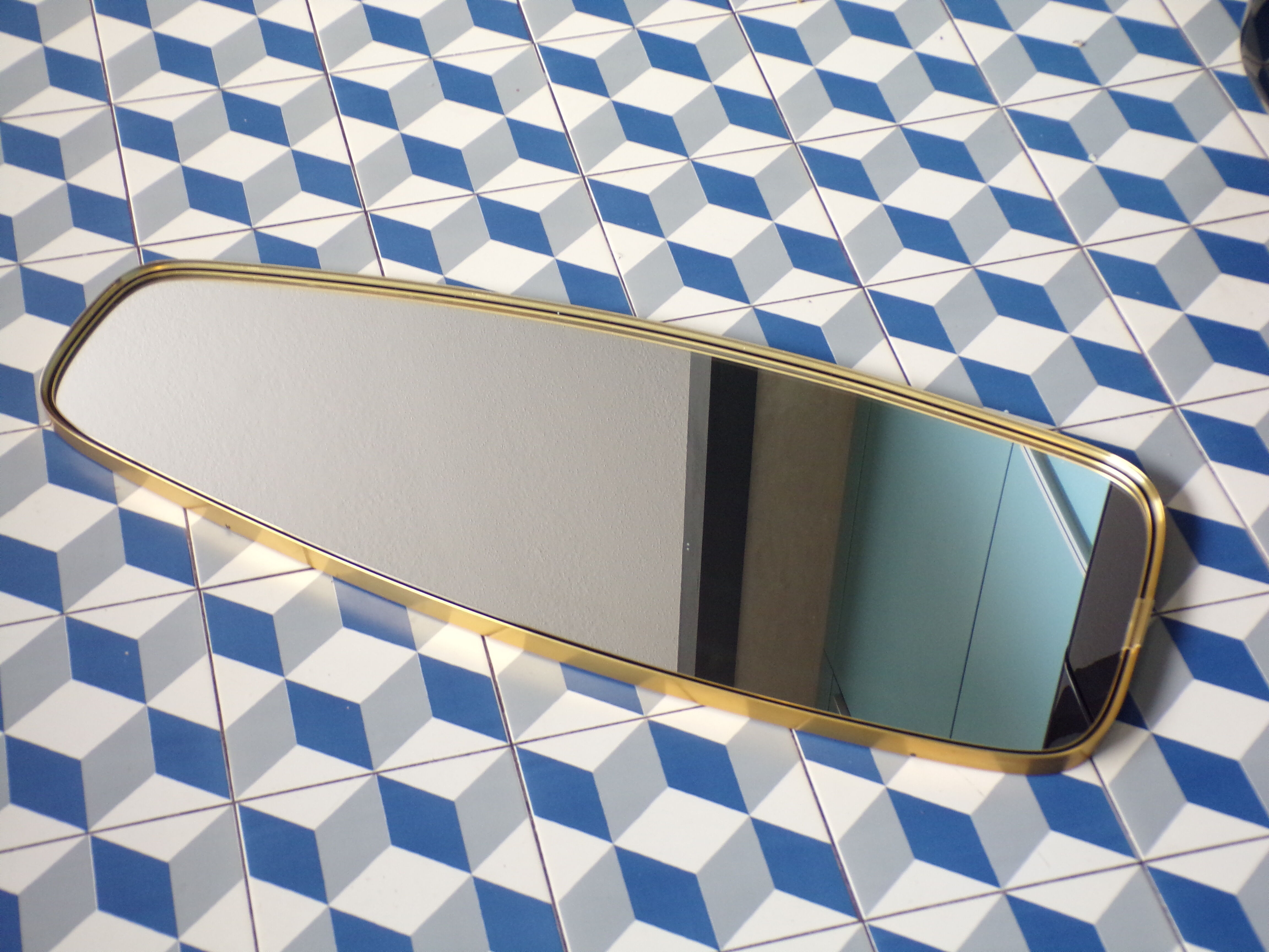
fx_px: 2053
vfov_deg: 26.1
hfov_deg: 34.3
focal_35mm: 56
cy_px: 476
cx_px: 634
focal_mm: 10.1
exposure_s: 1/20
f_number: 3.7
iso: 200
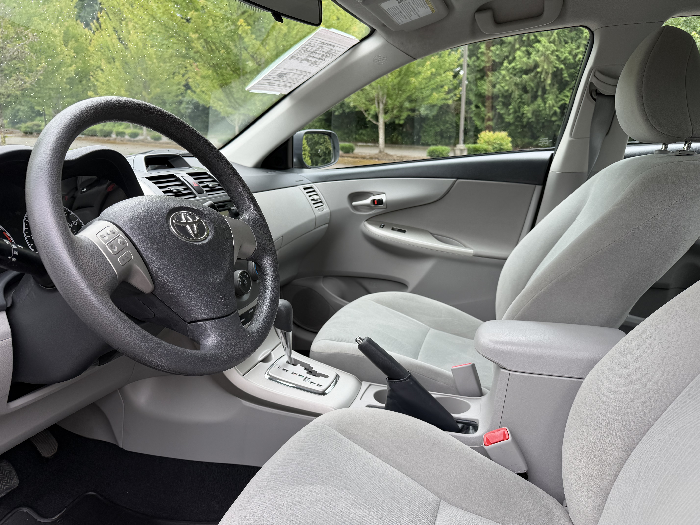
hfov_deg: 71.6
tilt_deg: -13.7
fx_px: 485
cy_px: 262
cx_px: 350
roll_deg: +0.8
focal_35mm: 24
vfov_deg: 56.8
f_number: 1.78
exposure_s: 1/327
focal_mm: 6.76
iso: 80
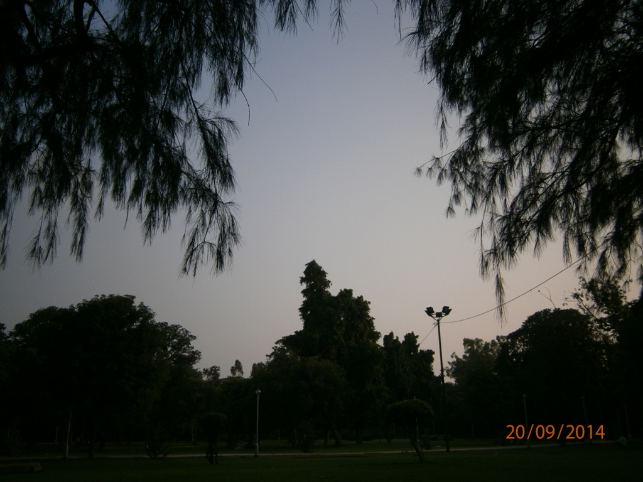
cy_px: 241
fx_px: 576
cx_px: 322
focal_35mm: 31
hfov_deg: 58.4
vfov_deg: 45.4
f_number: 2.9
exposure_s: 1/1250
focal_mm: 5.5
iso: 80
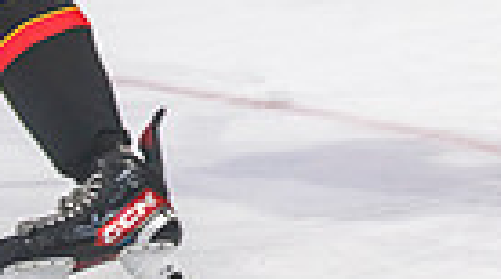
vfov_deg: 2.5
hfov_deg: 4.4
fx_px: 6444
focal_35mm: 486
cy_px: -328
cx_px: 679
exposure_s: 1/640
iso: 1250
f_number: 2.8
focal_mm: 110
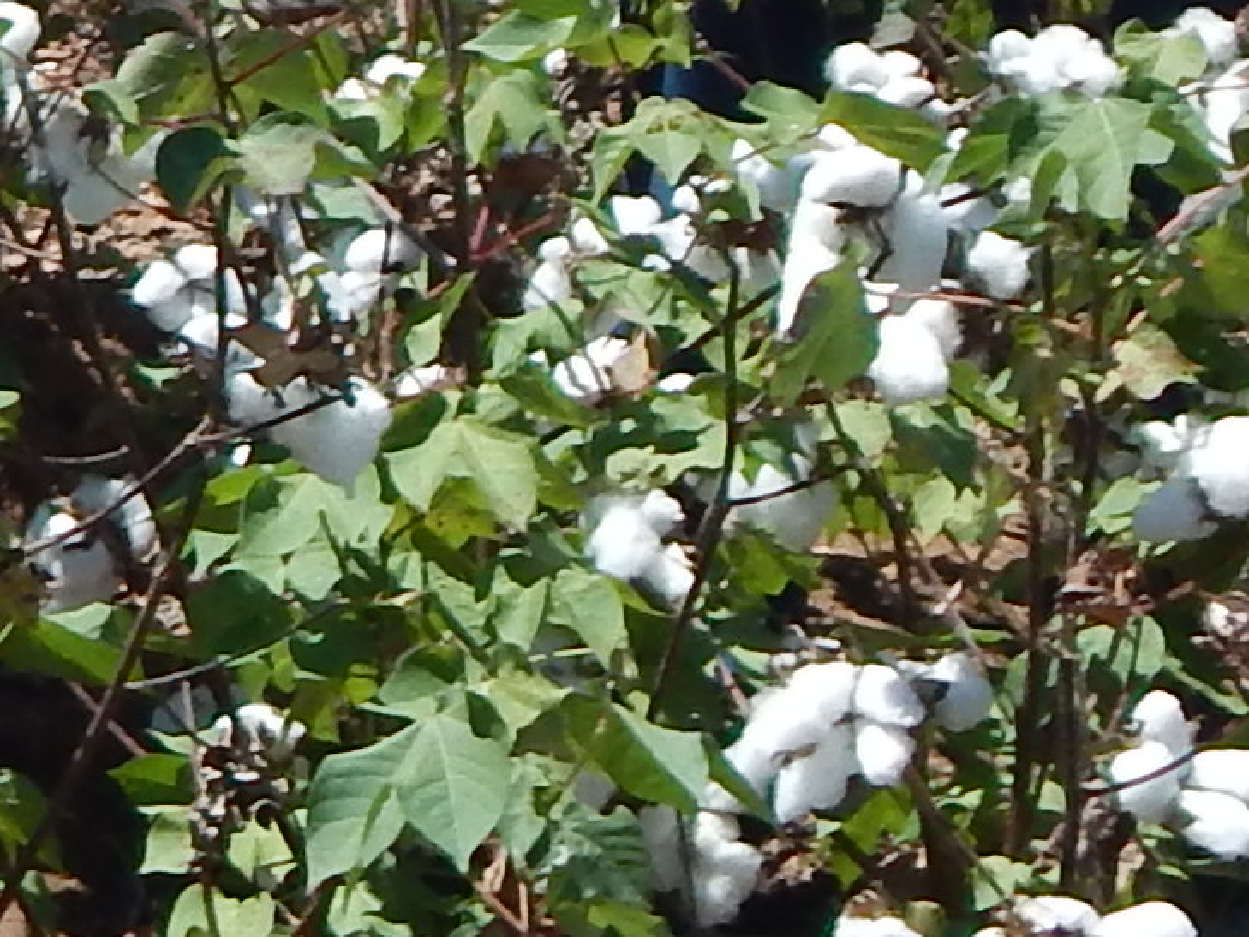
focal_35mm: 196
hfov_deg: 9.3
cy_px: -259
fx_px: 7073
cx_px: -1480
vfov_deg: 7.5
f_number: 6.5
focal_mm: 5.6
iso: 125
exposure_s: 1/400
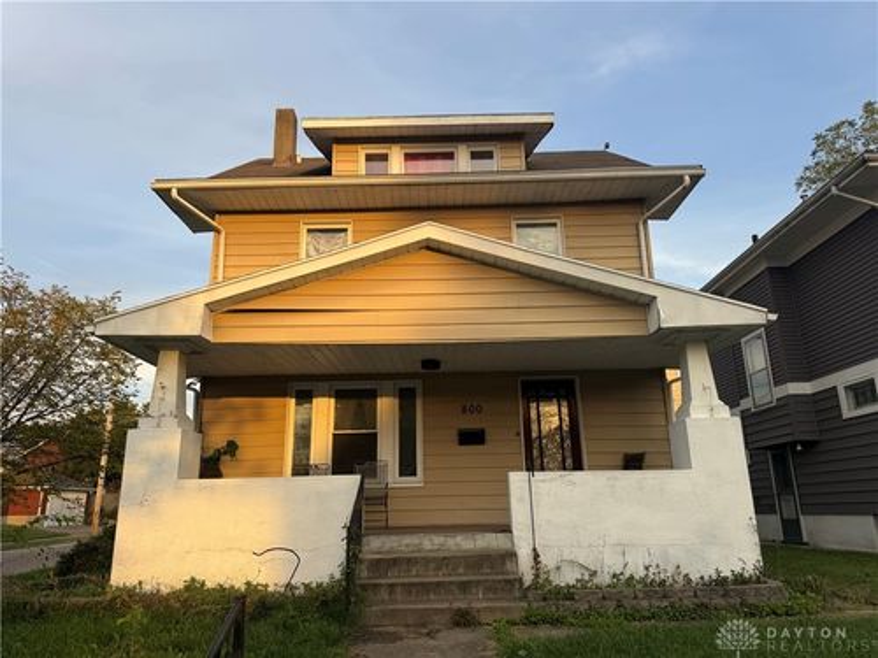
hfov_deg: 71.6
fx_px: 609
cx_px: 439
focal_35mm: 24
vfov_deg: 56.8
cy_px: 329
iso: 80
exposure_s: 1/707
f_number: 1.78
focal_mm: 6.76
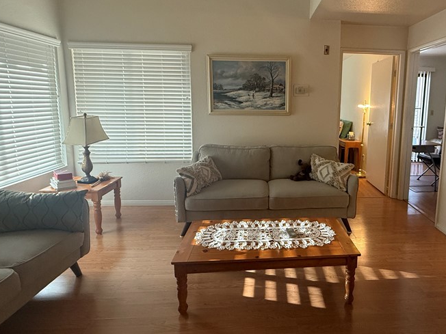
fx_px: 283
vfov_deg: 60.7
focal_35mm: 22
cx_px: 285
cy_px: 137
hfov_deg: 74.7
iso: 400
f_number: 2.2
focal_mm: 2.22
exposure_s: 1/120
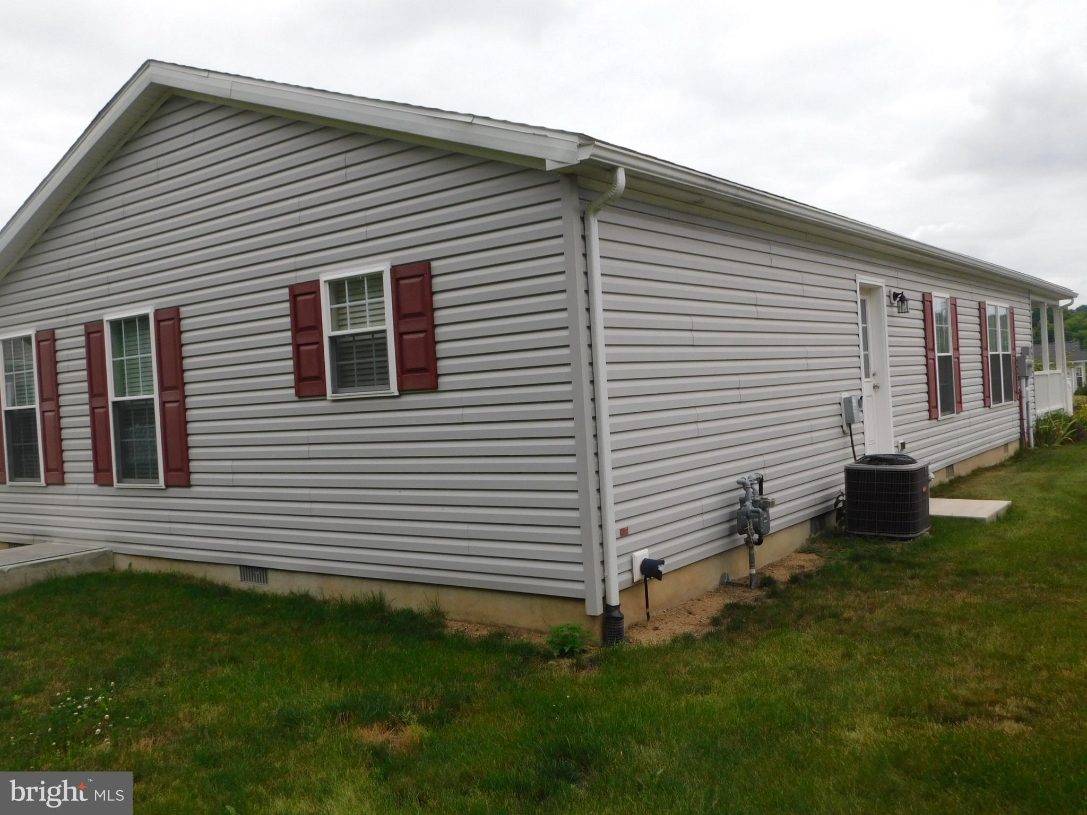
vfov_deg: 46.8
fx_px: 942
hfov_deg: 60.0
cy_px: 408
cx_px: 544
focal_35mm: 30
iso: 125
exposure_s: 1/1250
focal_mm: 5.3
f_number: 3.2
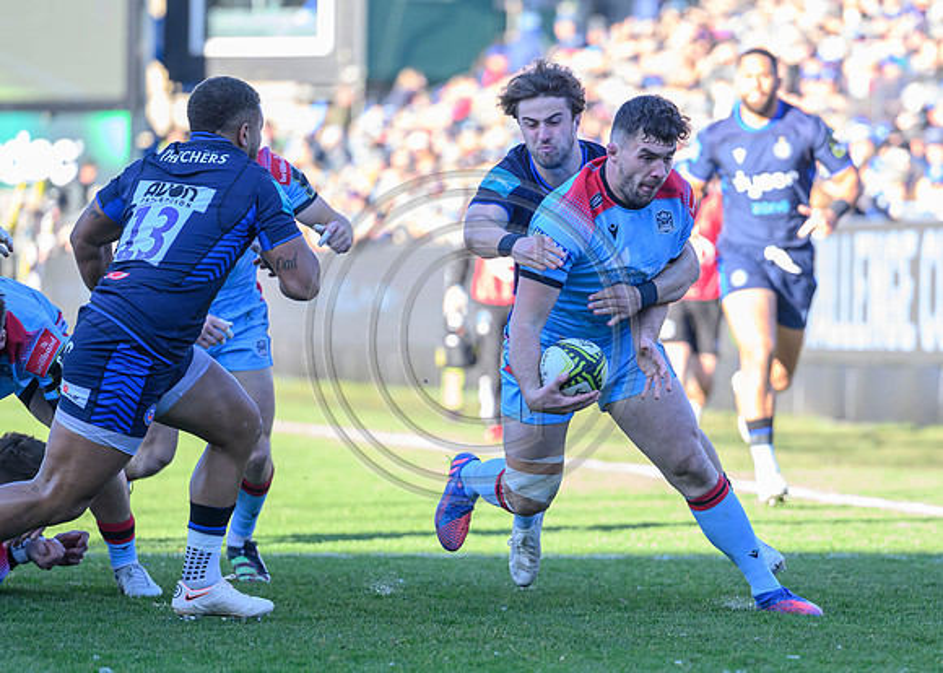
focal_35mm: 312
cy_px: 450
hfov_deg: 6.5
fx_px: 8360
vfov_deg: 4.6
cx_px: 638
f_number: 3.2
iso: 1600
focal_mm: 200
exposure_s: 1/1600
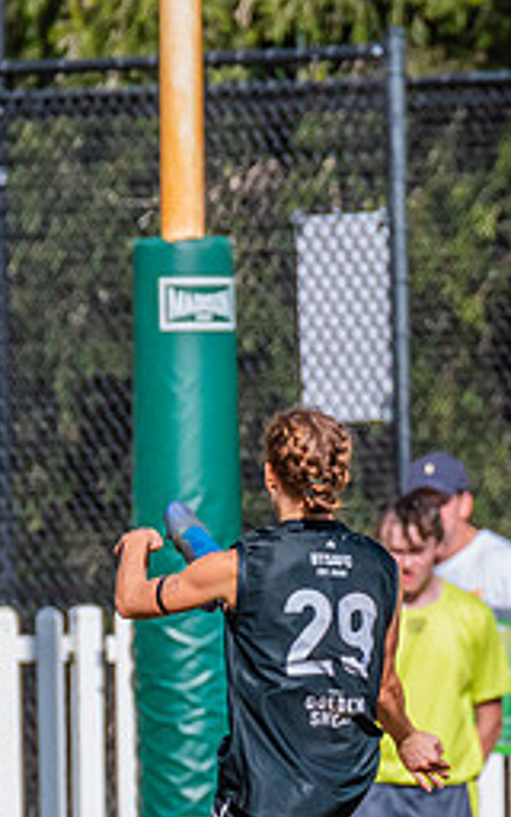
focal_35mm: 1819
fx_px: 40531
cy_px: 743
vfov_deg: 1.2
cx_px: 288
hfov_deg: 0.7
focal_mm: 600
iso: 800
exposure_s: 1/1600
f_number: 11
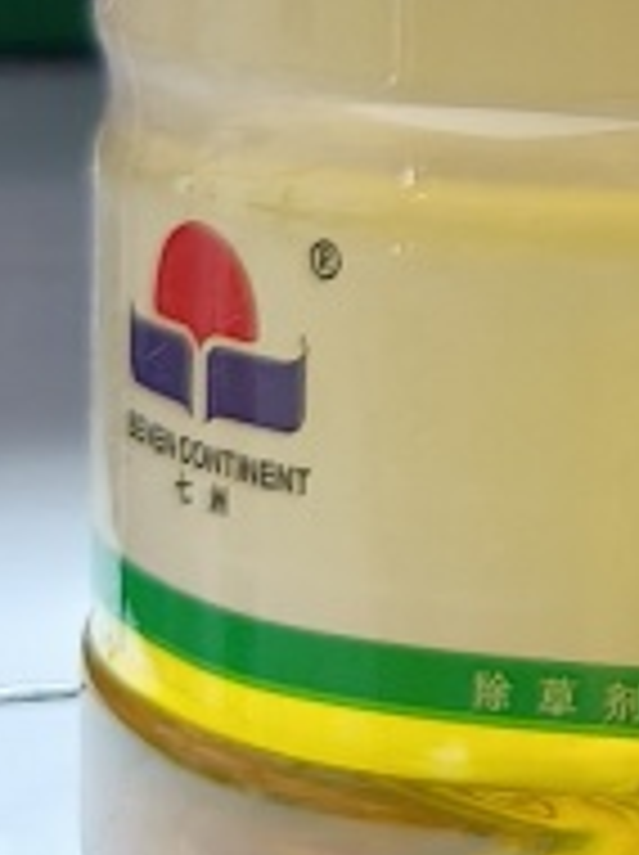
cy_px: -601
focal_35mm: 146
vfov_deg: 12.5
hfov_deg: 9.0
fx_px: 3602
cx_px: 1620
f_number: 1.8
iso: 250
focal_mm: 4.84
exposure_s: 1/100
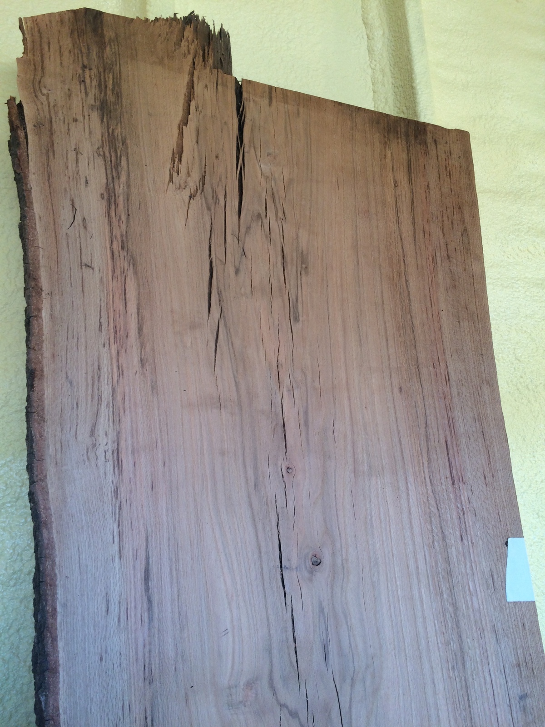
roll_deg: +4.3
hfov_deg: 48.2
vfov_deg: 61.7
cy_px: 364
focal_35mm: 29
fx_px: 609
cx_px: 272
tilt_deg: +12.6
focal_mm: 4.15
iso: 40
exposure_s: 1/60
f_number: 2.2
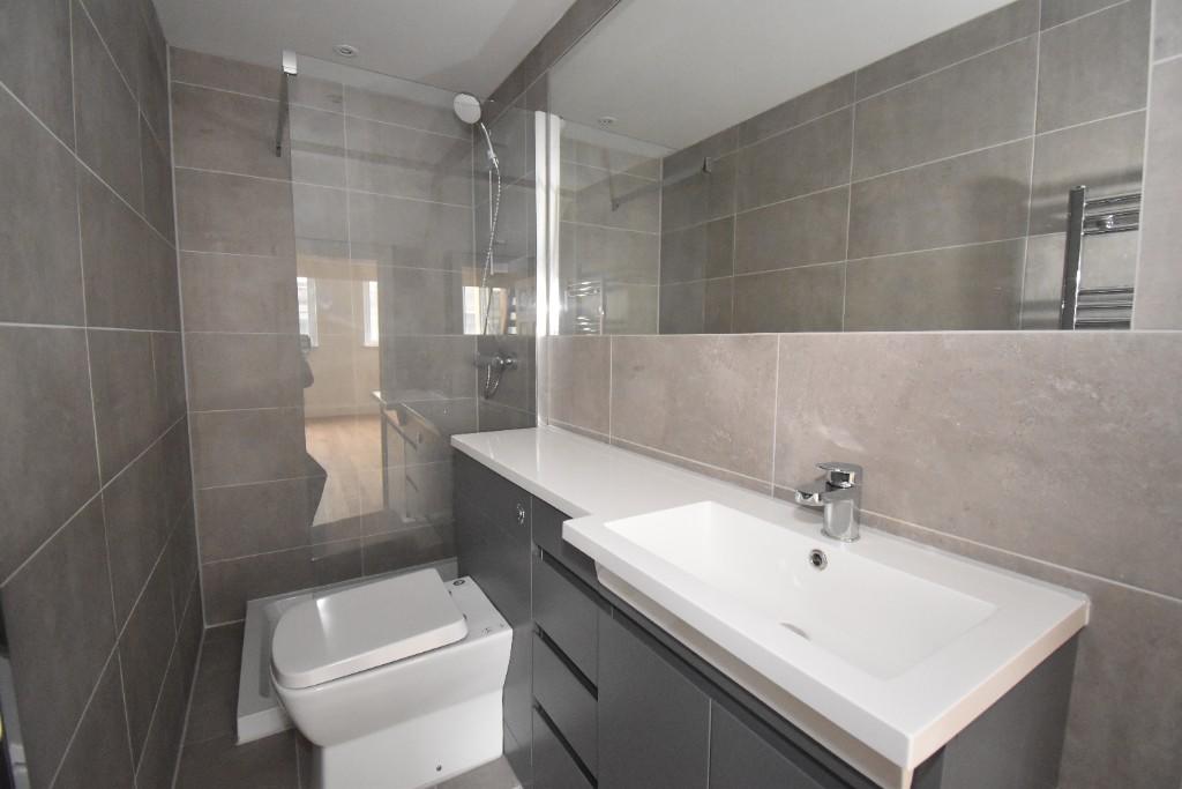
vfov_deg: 77.3
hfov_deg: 100.4
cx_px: 591
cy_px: 394
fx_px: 493
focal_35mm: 15
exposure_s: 1/60
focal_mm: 10
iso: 4500
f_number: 4.5
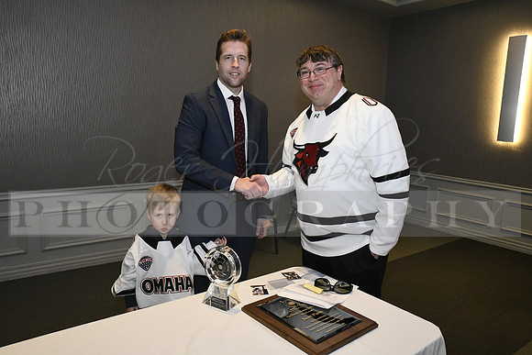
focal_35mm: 29
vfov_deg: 45.0
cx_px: 266
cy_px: 178
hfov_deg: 63.6
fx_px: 429
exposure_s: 1/60
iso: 6400
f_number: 11
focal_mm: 29
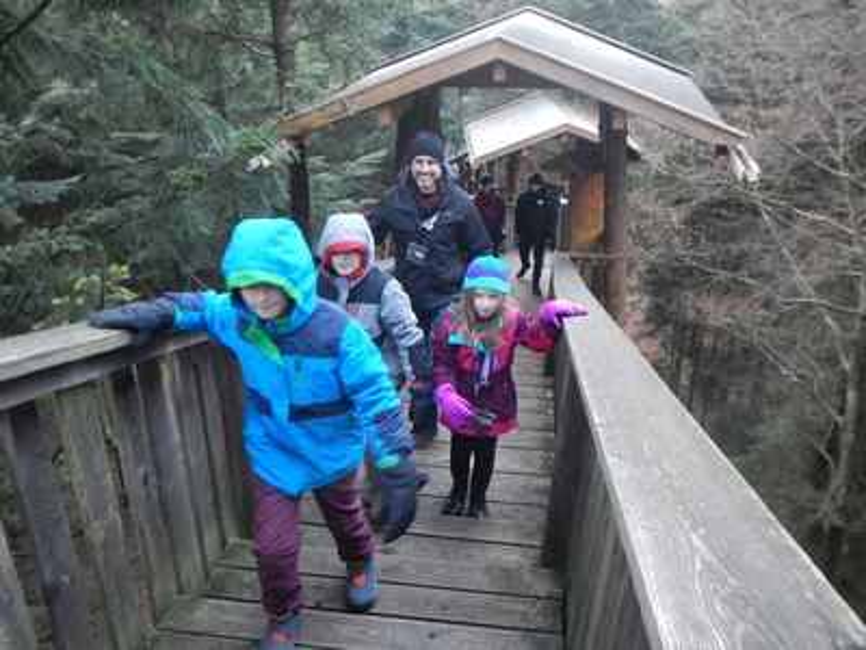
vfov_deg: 46.8
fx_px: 751
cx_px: 433
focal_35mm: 30
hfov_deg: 60.0
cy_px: 325
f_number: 3.9
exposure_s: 1/30
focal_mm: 5.5
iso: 800
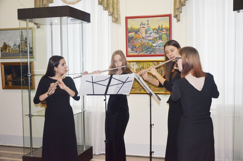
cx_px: 122
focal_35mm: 48
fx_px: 323
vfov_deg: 27.9
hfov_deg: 41.2
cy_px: 80
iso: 3200
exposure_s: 1/60
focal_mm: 32
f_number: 4.2
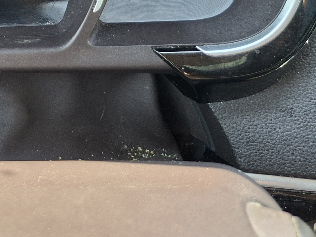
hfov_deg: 24.6
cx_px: -103
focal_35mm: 68
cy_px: -96
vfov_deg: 19.4
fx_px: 621
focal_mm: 5.54
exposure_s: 1/100
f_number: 1.8
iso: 80
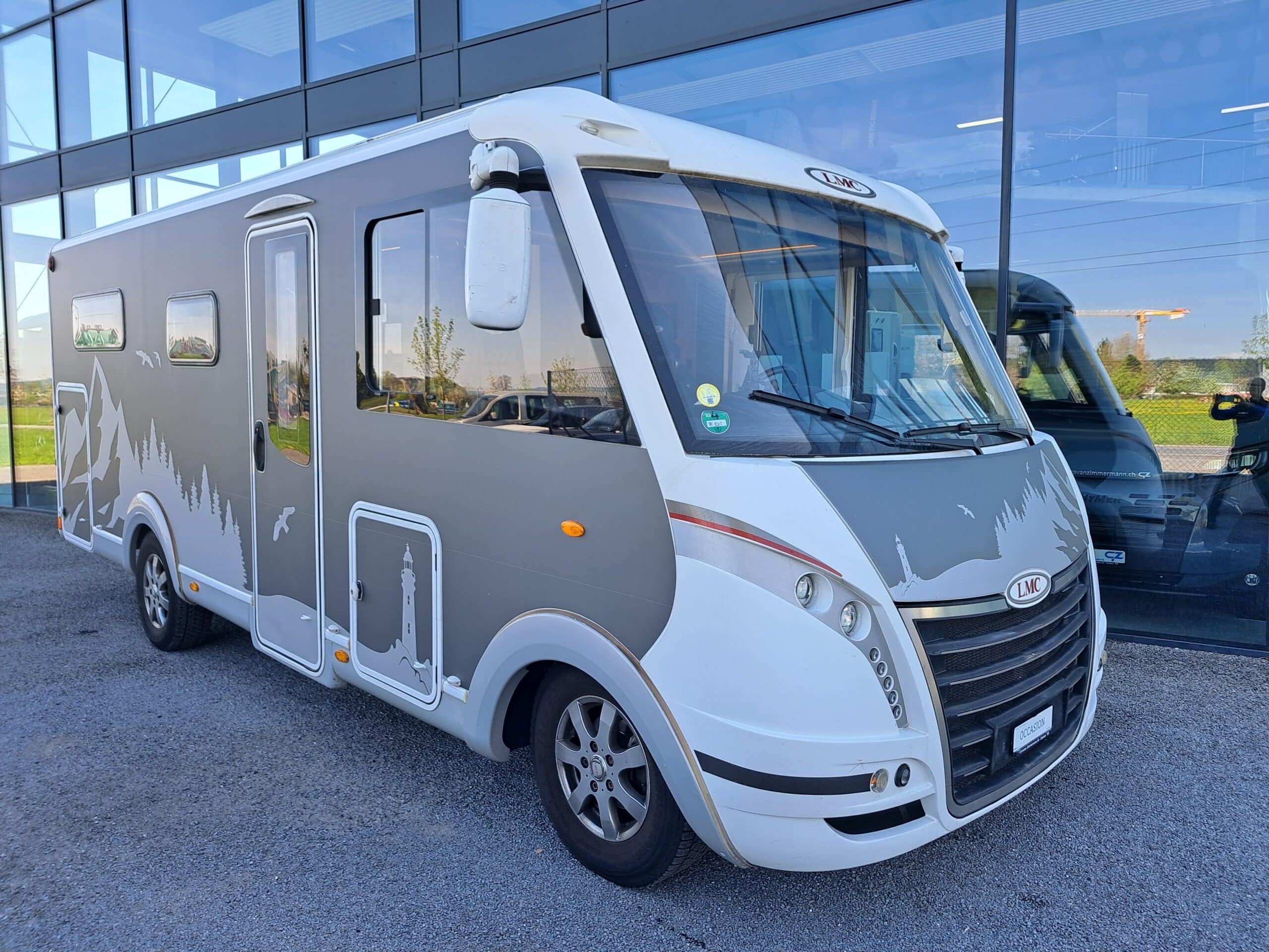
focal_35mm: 24
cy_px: 476
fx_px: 880
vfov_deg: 56.8
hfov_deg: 71.6
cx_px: 634
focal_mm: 5.23
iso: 50
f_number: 1.8
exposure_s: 1/187
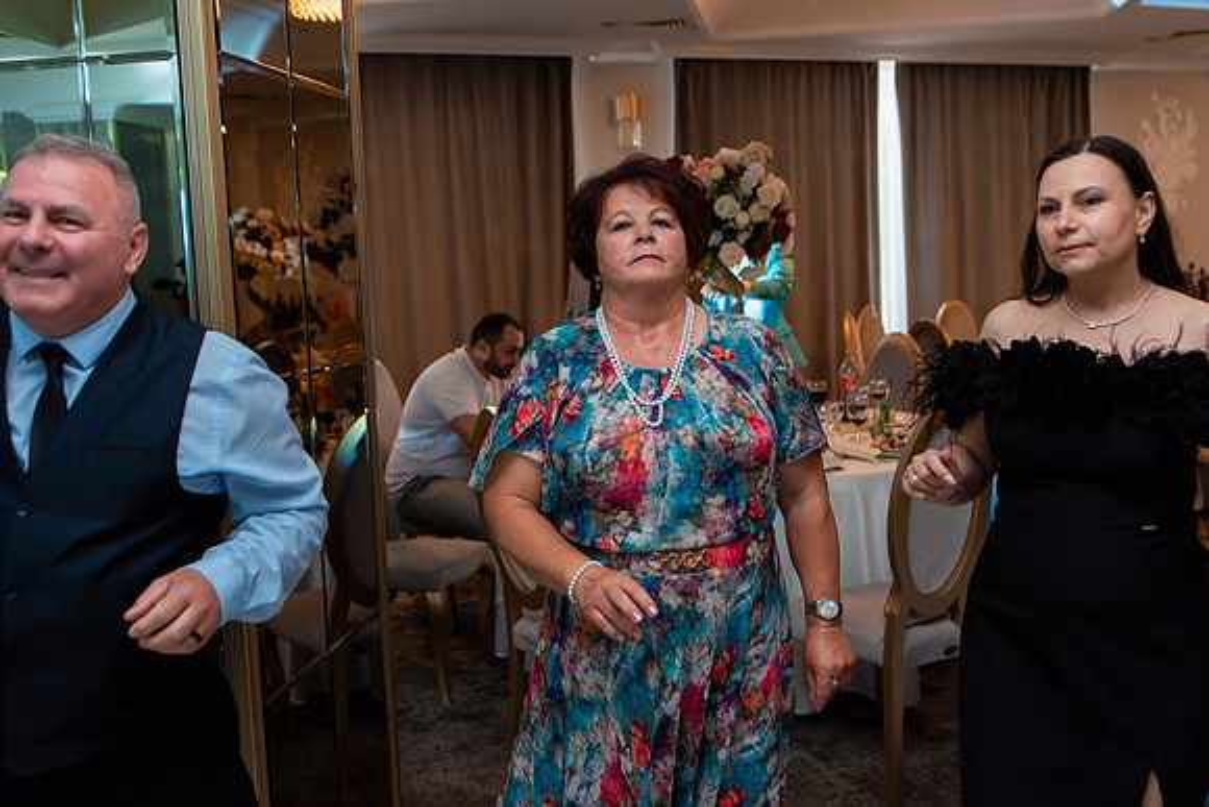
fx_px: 1176
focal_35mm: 35
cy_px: 404
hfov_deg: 54.4
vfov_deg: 37.9
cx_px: 604
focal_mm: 35
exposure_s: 1/200
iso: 1250
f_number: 3.2
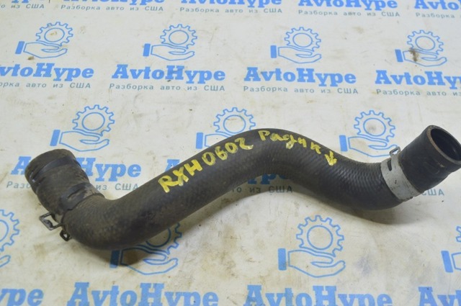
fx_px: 460
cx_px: 230
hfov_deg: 53.2
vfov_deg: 36.8
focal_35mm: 36
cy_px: 153
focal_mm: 24
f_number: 5.6
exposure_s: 1/20
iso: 400
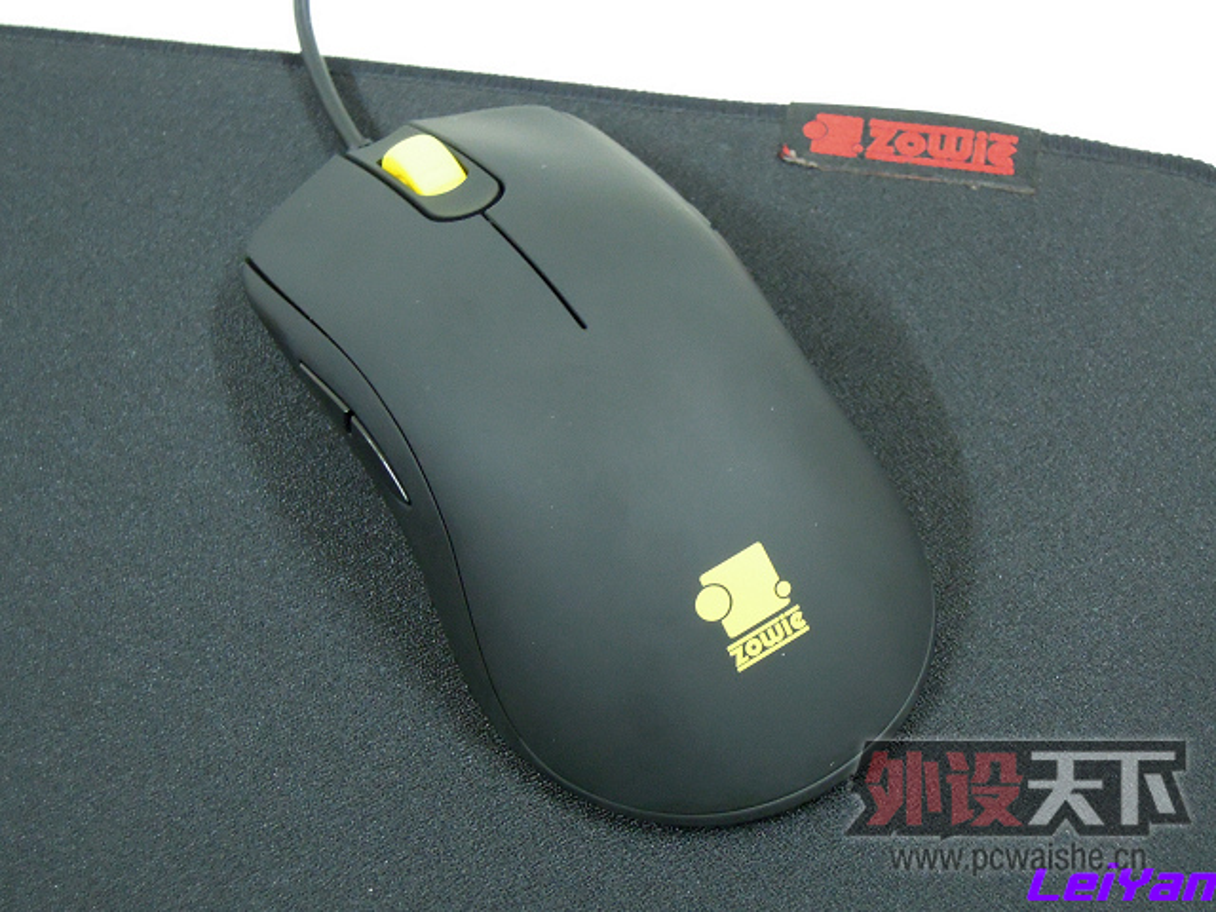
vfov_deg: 26.6
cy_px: 456
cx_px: 608
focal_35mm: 55
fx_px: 1932
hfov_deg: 34.9
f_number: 3.5
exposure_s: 1/6
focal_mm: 9.9
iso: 800
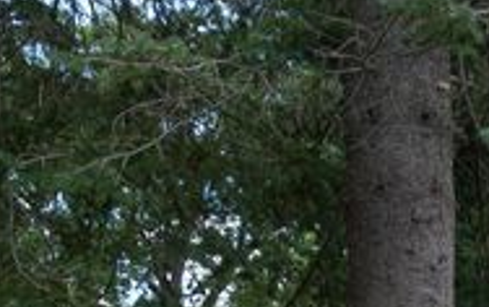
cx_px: 437
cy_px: 949
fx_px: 2202
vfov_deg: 7.1
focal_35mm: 165
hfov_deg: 12.6
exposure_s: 1/125
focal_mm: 16
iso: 100
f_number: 5.6
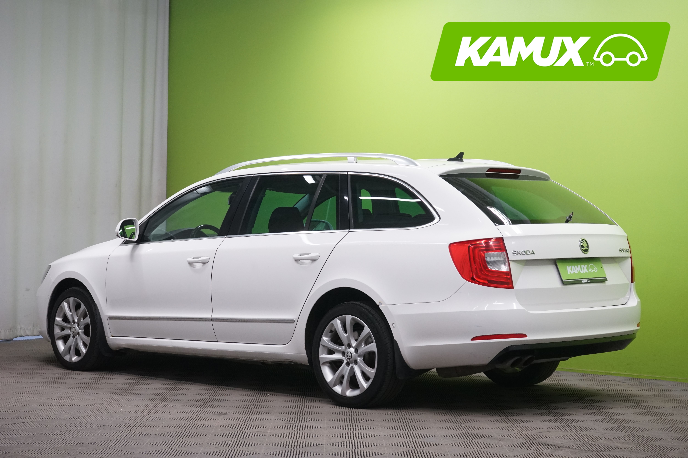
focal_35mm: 68
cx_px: 344
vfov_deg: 20.0
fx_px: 1299
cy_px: 229
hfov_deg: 29.7
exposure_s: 1/25
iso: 2000
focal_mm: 68
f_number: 9
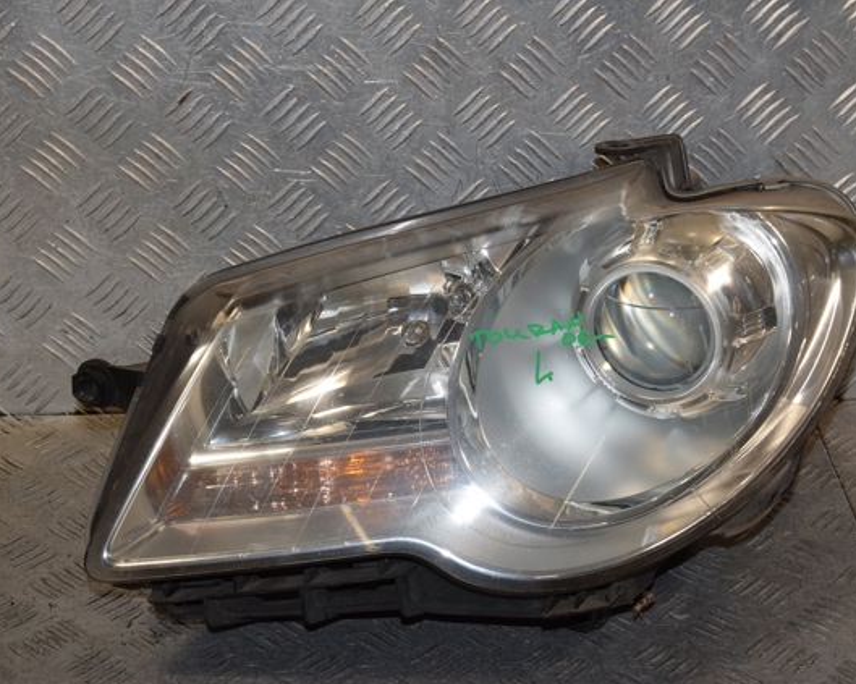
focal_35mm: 77
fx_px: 1939
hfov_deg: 24.9
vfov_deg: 20.0
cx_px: 502
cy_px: 343
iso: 800
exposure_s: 1/200
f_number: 13
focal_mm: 45
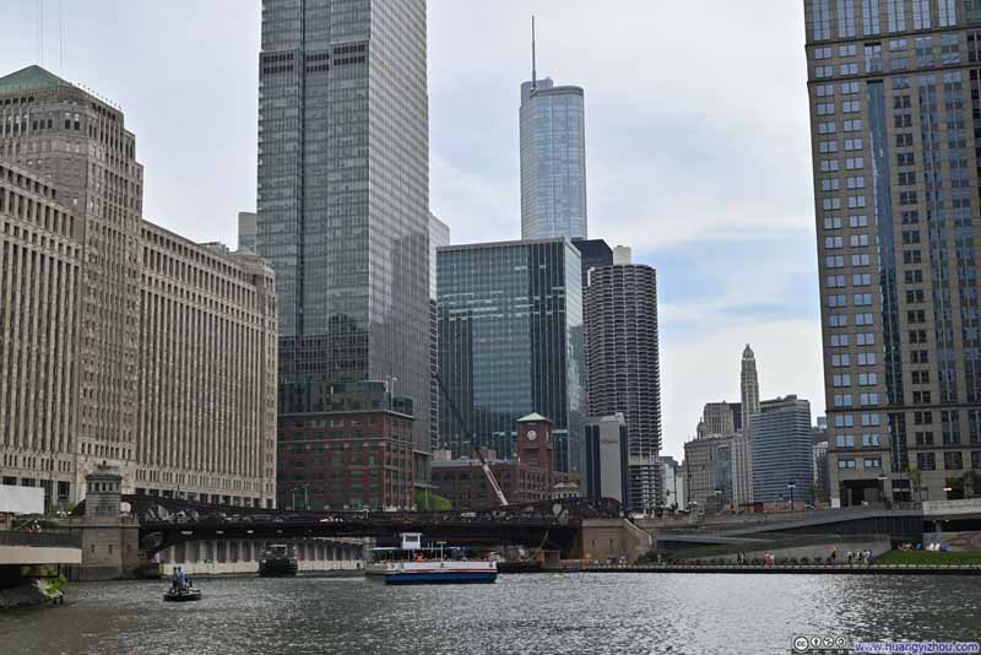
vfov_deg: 29.3
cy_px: 328
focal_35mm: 46
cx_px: 490
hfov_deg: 42.7
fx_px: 1254
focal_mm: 46
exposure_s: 1/1000
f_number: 5.6
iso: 100
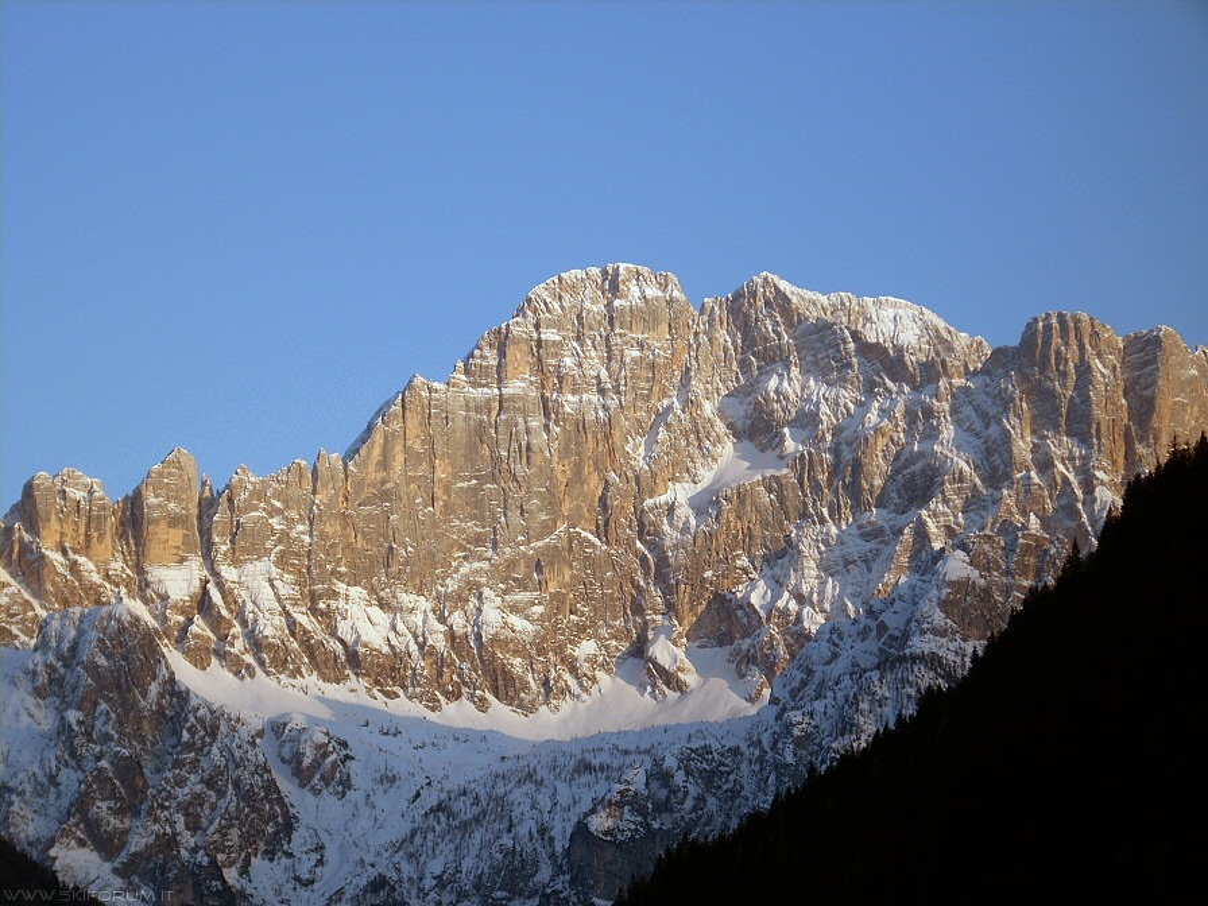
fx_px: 3943
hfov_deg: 17.4
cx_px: 604
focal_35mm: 113
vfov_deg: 13.1
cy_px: 453
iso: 64
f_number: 5.2
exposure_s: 1/177
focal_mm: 18.6
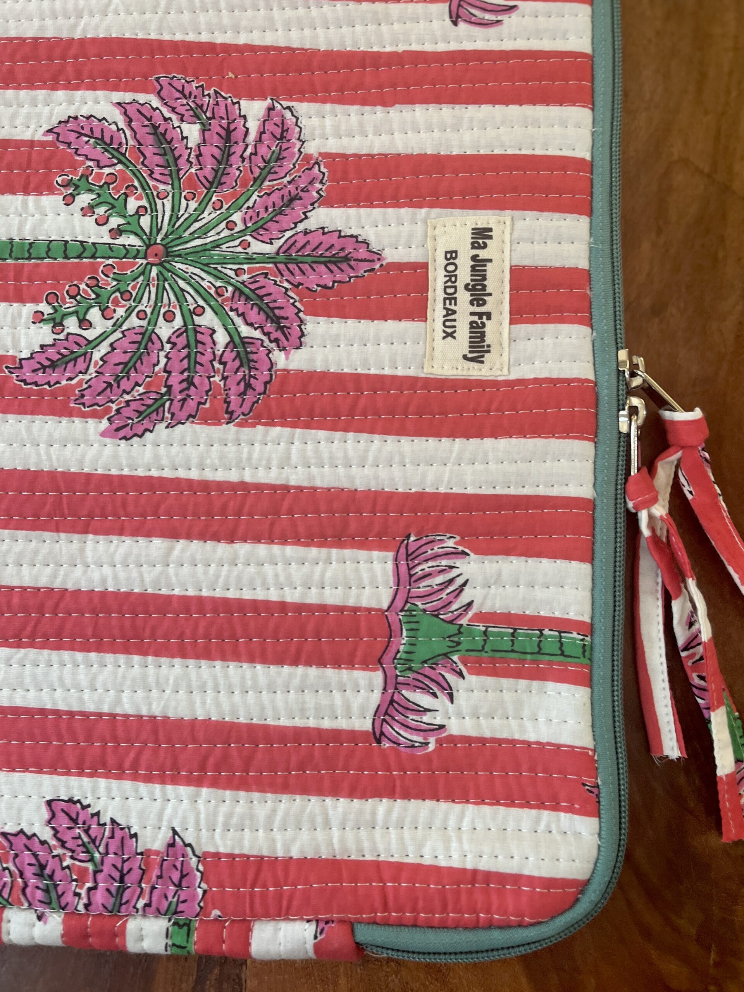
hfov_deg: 53.1
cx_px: 372
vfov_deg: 67.3
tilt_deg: -84.6
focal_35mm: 26
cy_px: 496
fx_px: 745
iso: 100
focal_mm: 5.1
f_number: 1.6
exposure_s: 1/100
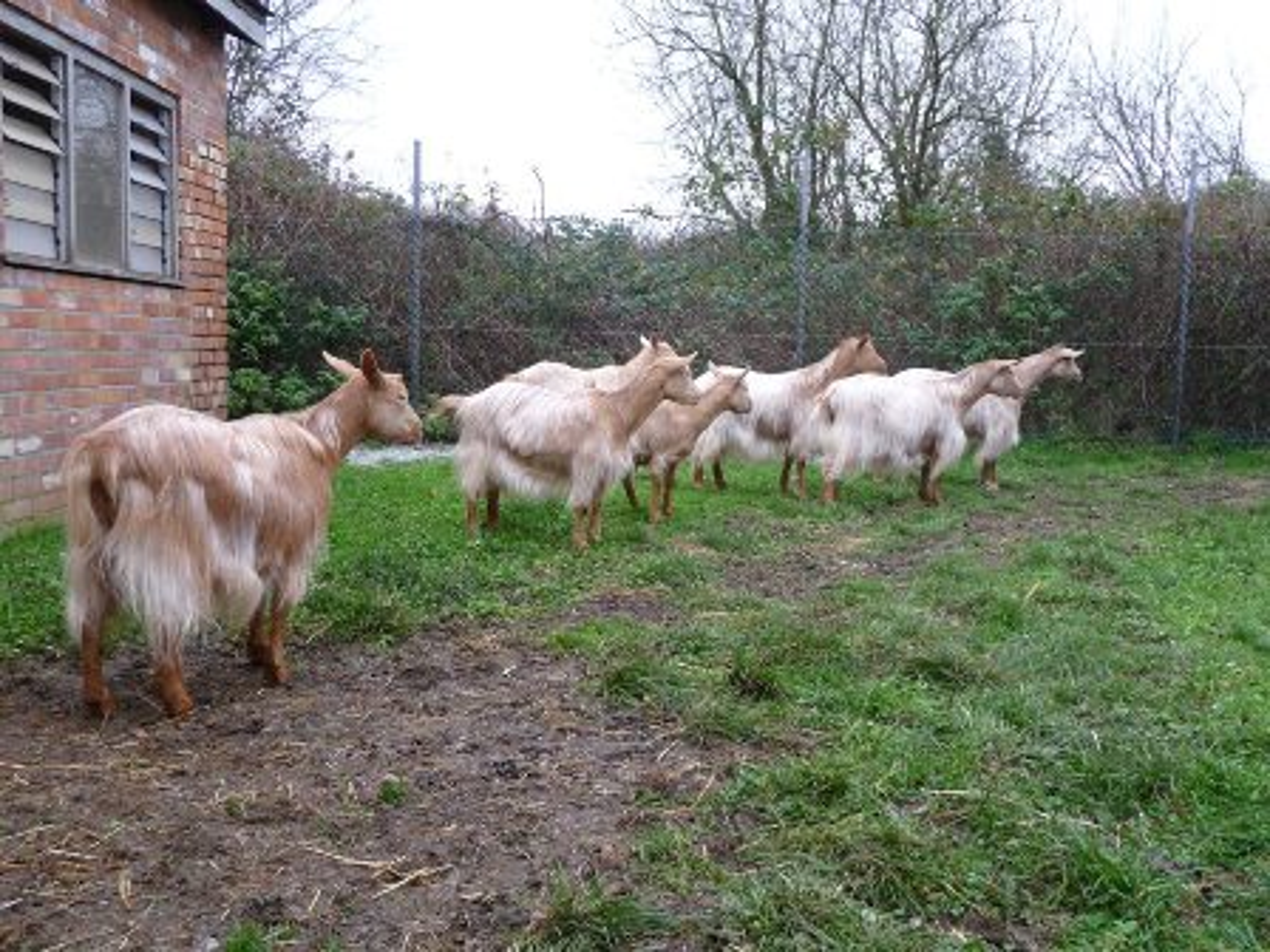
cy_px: 476
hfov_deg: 54.0
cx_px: 635
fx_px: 1247
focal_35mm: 34
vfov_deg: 41.8
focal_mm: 5.6
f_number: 3.6
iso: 100
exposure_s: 1/40
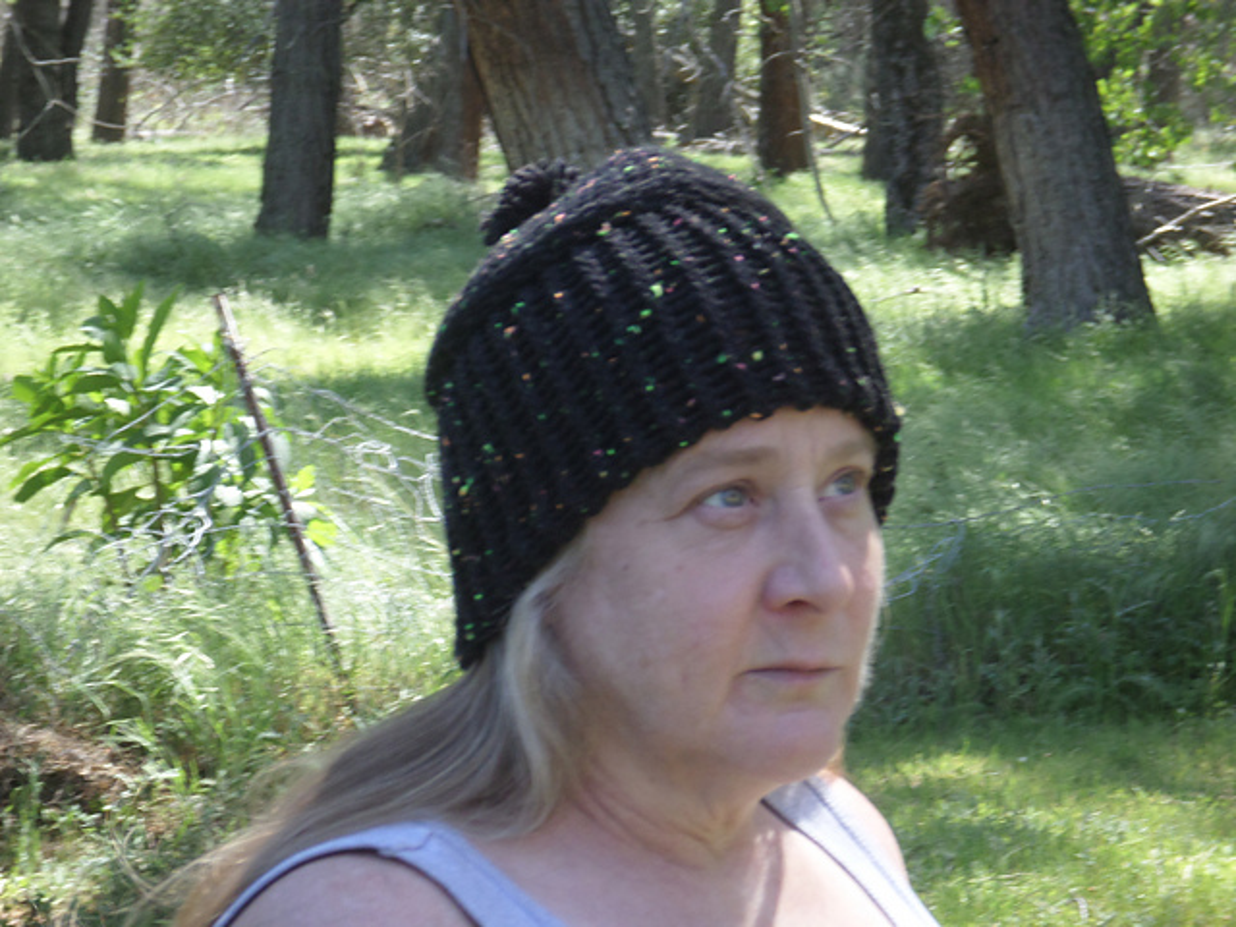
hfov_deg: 15.8
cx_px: 618
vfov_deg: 11.9
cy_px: 464
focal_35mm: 125
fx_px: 4463
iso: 120
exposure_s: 1/60
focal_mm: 22.5
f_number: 6.3
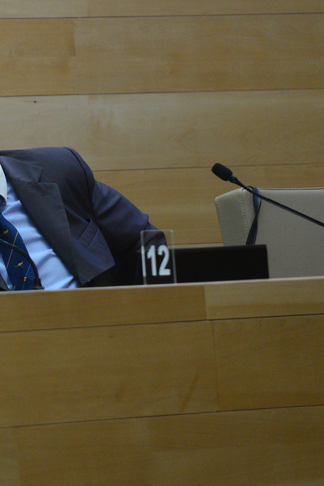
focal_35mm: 528
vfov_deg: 3.9
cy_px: 147
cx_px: -199
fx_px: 7128
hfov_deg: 2.6
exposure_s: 1/160
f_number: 2.8
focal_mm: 200
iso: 2000
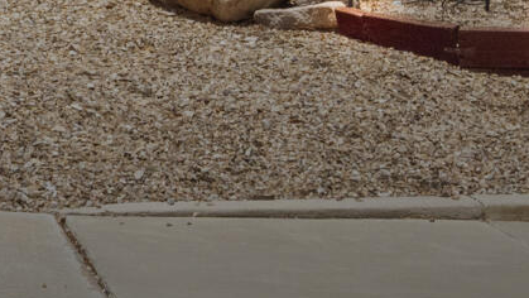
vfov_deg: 5.3
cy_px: -372
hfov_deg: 9.3
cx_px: -271
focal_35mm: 225
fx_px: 3157
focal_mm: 30
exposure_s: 1/1600
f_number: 9
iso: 250
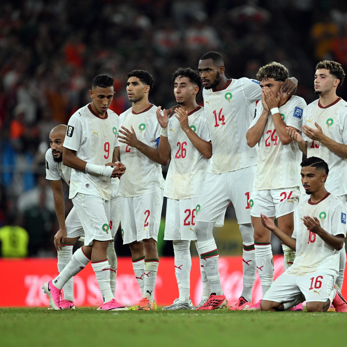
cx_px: 240
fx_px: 8687
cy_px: 174
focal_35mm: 766
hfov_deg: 2.3
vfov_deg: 2.3
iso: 2000
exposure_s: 1/1000
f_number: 4
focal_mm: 600
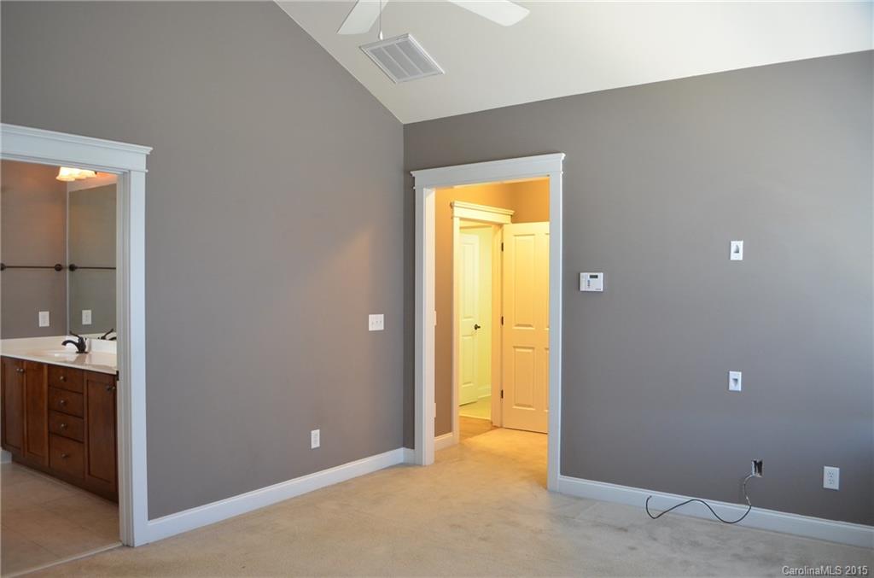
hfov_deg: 67.5
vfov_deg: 47.7
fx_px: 654
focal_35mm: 27
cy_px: 289
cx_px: 437
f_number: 3.5
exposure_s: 1/40
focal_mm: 18
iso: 800
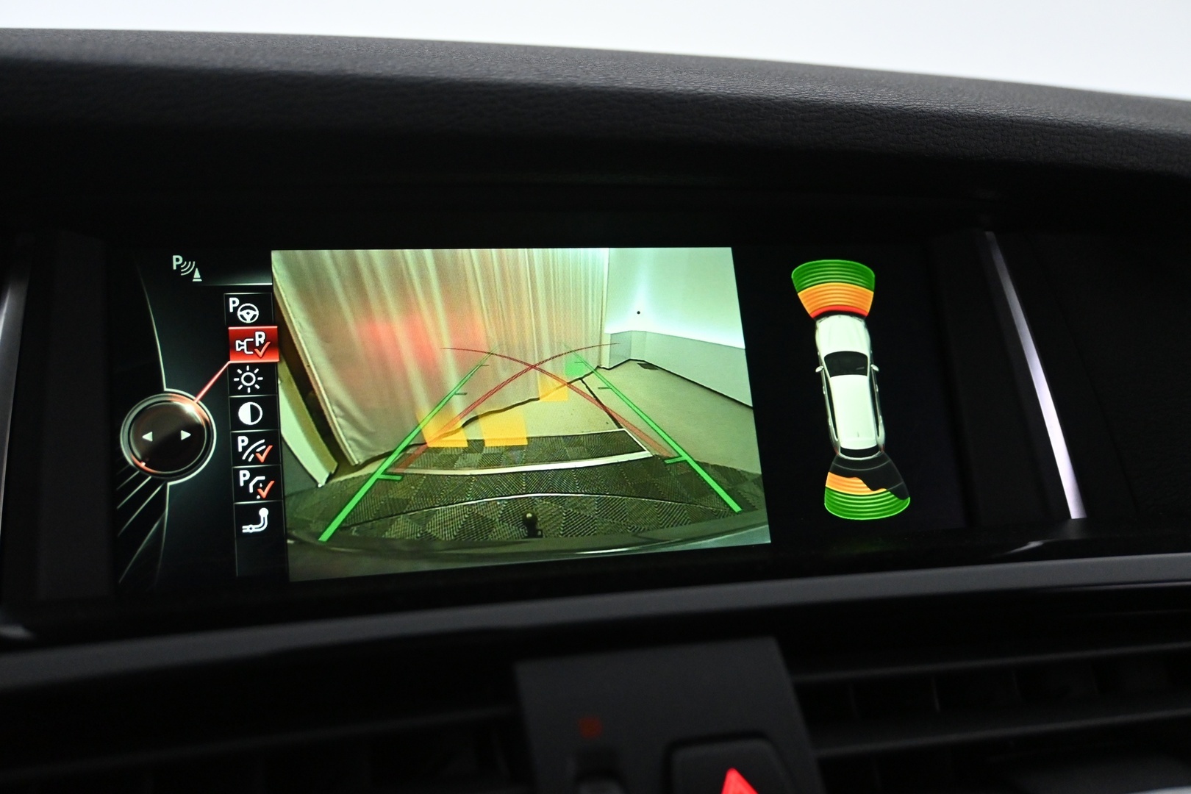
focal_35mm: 37
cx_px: 596
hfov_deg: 52.2
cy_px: 397
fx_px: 1216
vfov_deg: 36.2
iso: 3200
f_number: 4.2
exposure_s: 1/60
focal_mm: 24.5
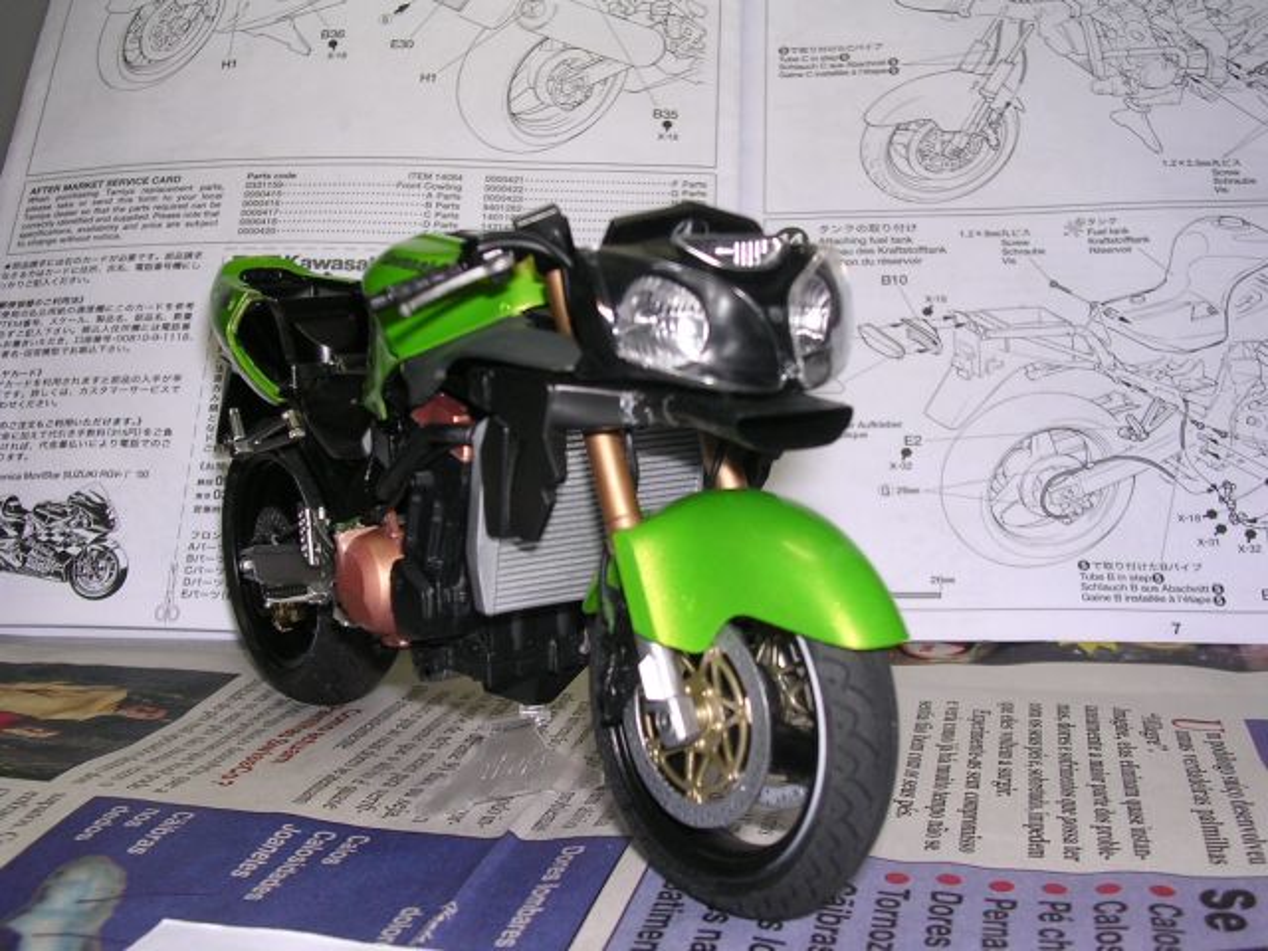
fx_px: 1685
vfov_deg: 31.5
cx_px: 634
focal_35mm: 46
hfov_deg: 41.2
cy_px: 476
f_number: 3
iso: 100
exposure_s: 1/60.1
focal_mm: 7.1
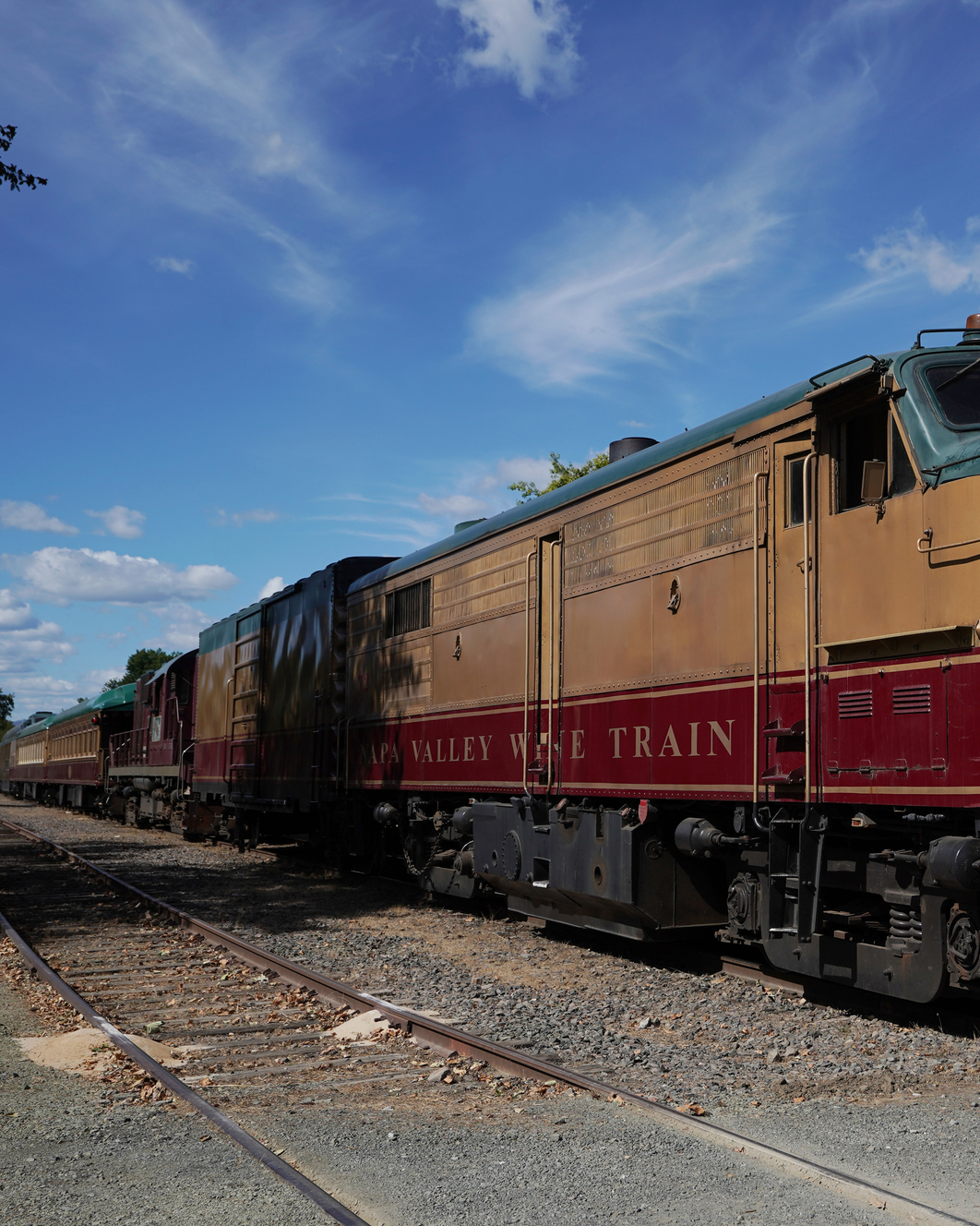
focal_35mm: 41
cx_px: 879
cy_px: 612
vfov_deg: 44.8
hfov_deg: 34.5
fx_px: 1487
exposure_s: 1/1600
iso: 100
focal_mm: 29
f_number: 5.6
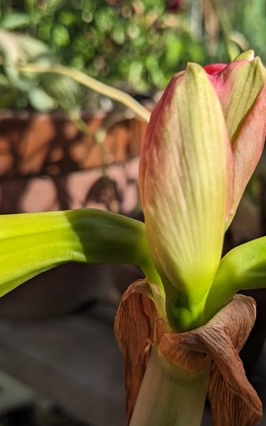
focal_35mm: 39
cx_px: 194
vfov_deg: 50.4
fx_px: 452
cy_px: 212
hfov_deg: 32.3
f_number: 1.73
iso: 63
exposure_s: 1/3906
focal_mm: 4.38
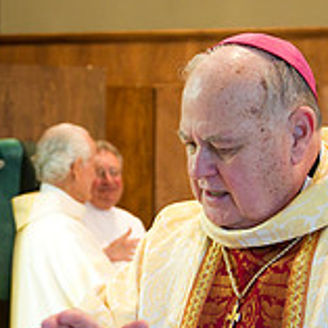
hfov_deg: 18.9
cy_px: 240
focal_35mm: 91
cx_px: 56
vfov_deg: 19.0
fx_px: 976
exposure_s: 1/60
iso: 2000
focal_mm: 29
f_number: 2.8
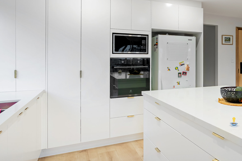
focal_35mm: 27
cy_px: 113
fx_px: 182
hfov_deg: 61.5
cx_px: 196
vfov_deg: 46.9
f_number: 4.5
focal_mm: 16
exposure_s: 1/250
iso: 640
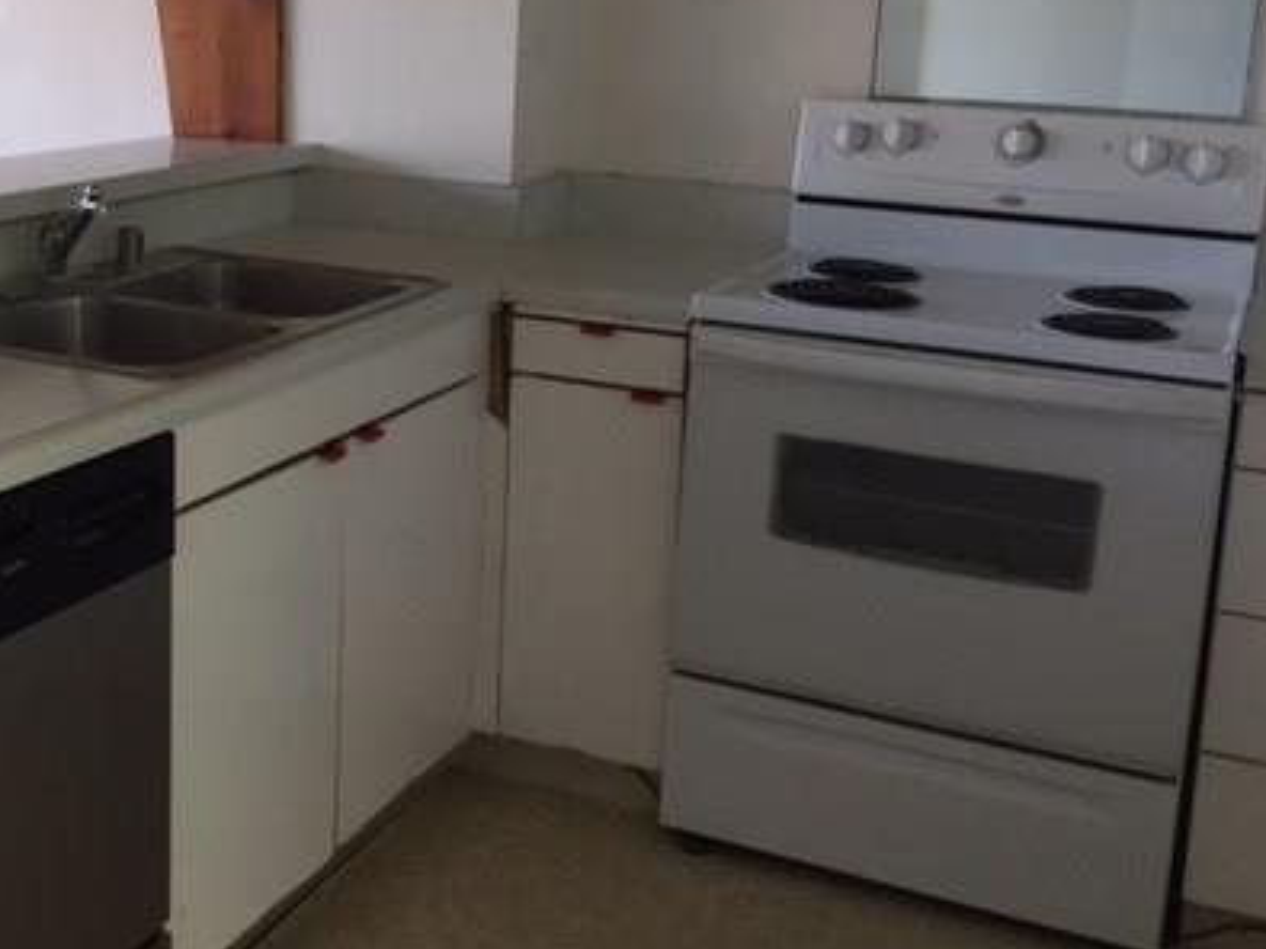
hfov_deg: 39.9
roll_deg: -2.6
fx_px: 1718
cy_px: 340
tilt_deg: -11.7
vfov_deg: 30.7
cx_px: 401
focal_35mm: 47
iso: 32
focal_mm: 4.15
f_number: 2.2
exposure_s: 1/30
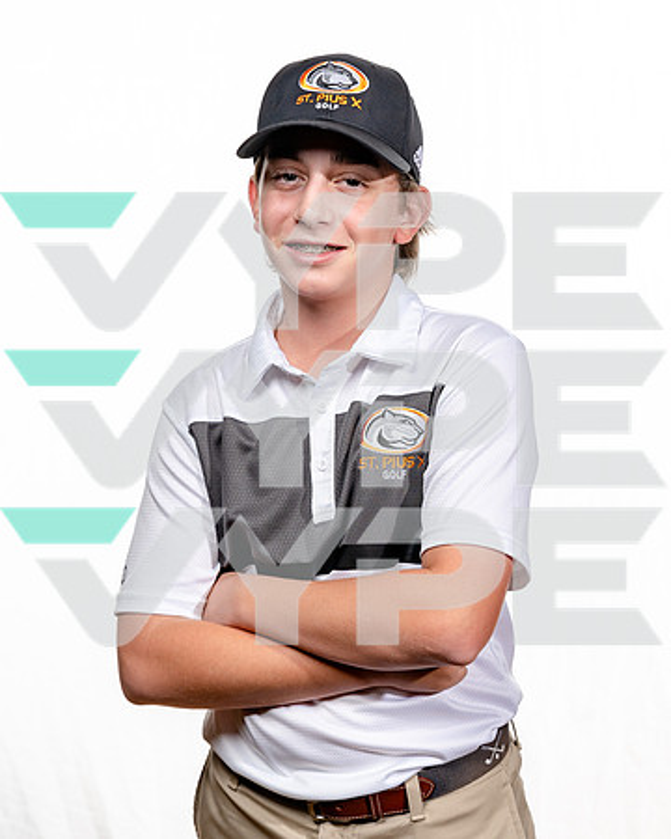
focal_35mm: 90
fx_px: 2236
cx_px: 529
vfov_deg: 21.2
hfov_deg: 16.9
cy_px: 420
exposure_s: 1/250
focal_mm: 64
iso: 160
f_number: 8
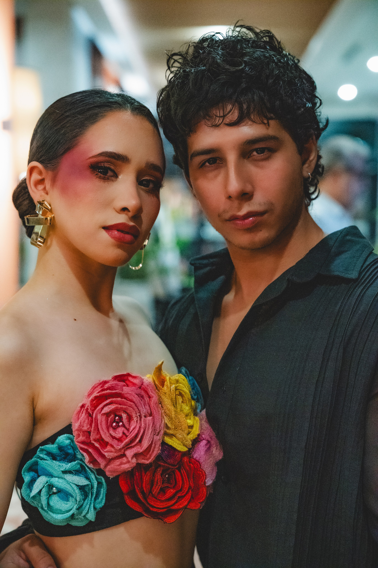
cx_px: 189
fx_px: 1102
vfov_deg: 28.8
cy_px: 284
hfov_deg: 19.5
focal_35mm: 70
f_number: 4
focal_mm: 70
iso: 25600
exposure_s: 1/250
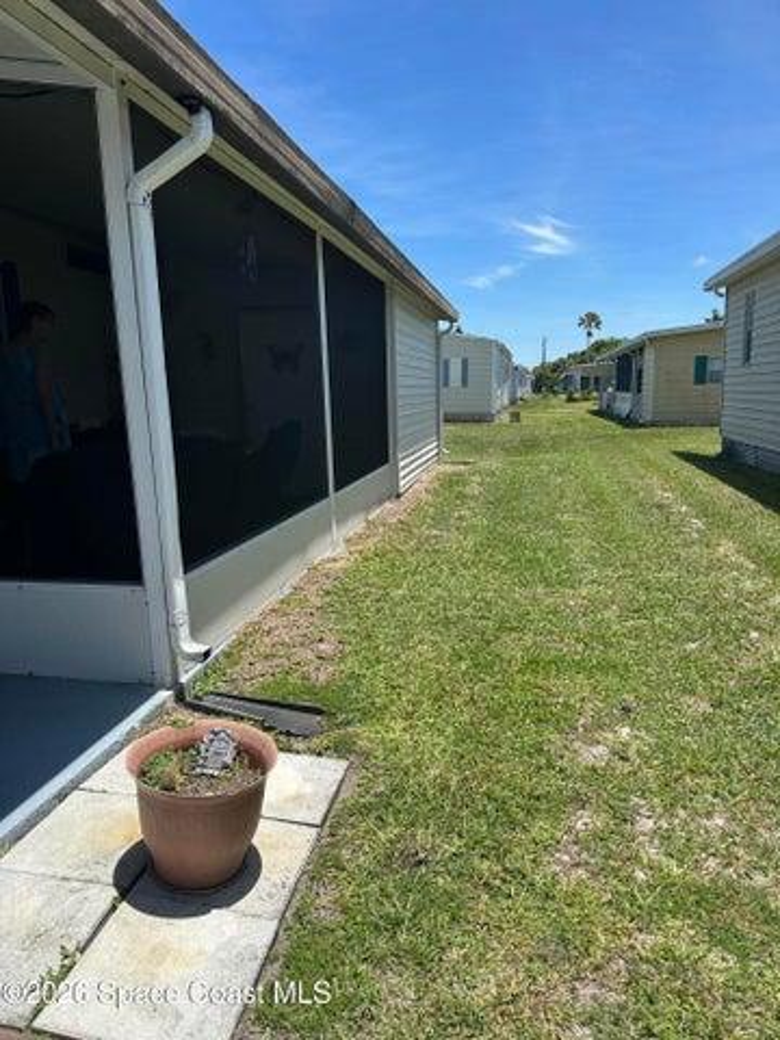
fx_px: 721
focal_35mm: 24
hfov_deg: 56.8
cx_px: 390
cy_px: 520
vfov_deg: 71.6
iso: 80
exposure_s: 1/4348
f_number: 1.78
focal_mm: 6.86
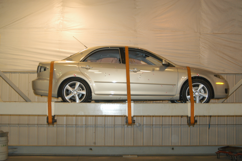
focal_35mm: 46
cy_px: 80
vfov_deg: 28.9
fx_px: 312
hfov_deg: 42.4
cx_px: 121
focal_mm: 31
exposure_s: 1/60
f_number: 5
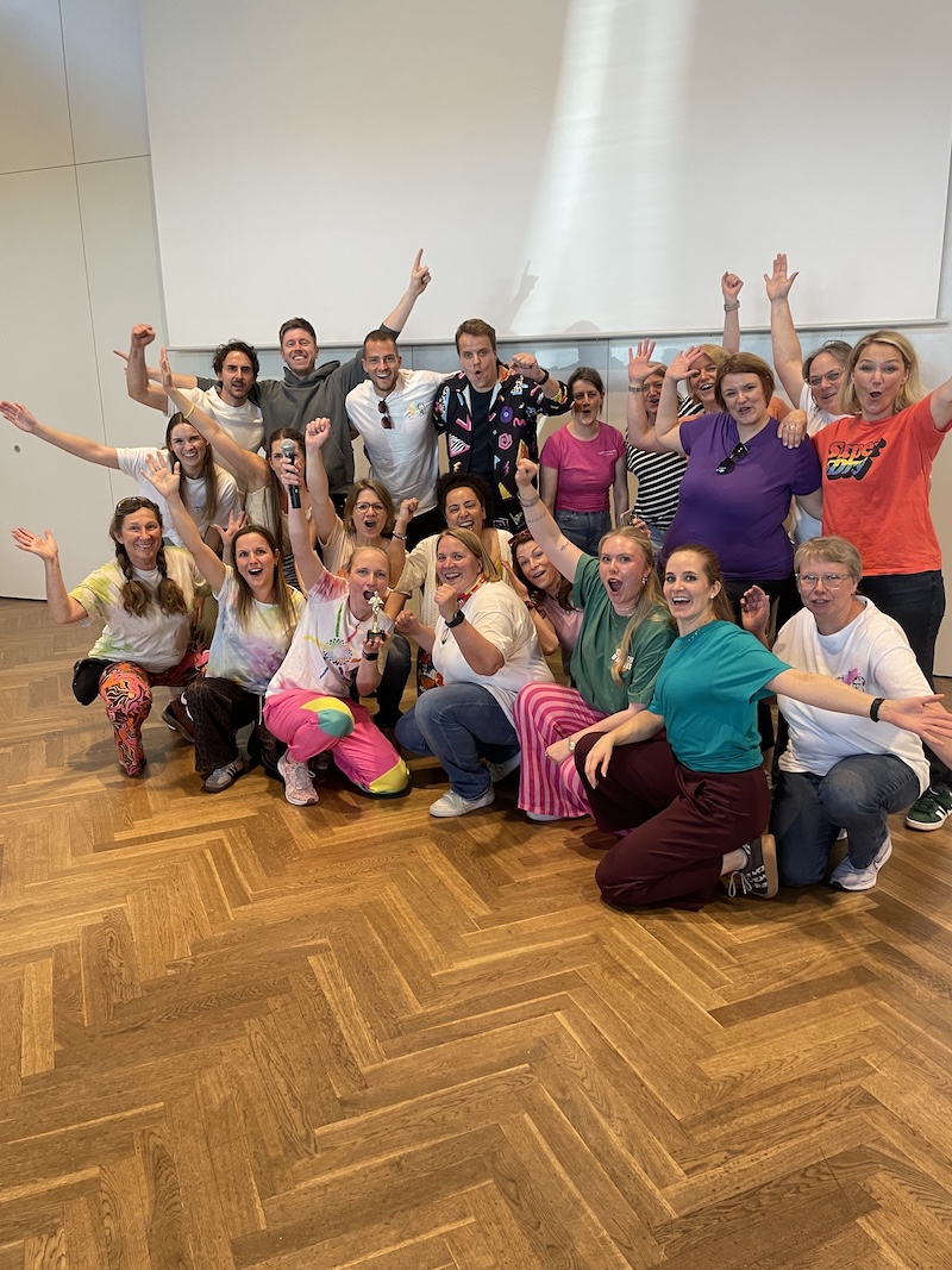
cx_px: 476
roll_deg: +0.4
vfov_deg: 67.3
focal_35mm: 26
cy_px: 635
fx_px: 954
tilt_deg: -11.7
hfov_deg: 53.1
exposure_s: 1/50
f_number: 1.6
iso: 125
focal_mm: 4.2
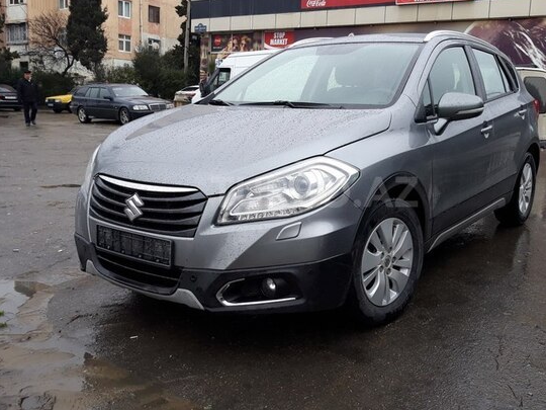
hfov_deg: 55.1
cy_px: 192
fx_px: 521
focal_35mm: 33
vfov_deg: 42.9
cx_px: 314
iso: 40
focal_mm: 3.71
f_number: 1.7
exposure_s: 1/326
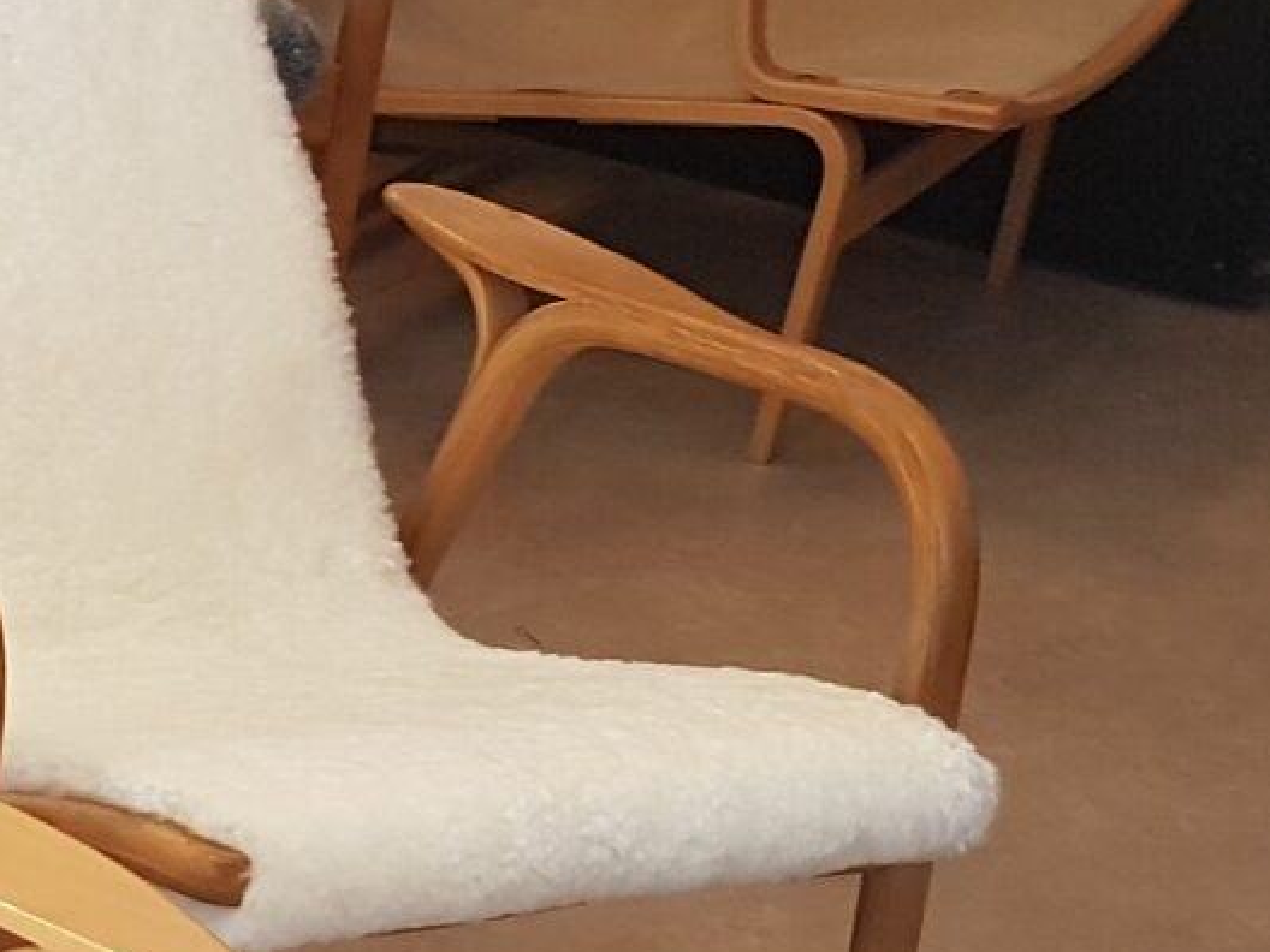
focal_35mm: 126
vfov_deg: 11.7
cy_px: 832
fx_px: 4623
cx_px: -1349
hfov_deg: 13.3
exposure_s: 1/100
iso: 160
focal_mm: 4.2
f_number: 1.7
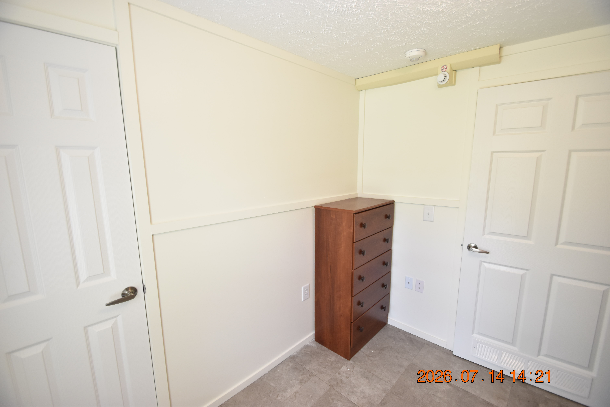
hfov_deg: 100.4
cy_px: 204
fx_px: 254
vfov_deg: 77.3
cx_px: 305
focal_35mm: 15
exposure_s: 1/90
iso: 800
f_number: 3.5
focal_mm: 10
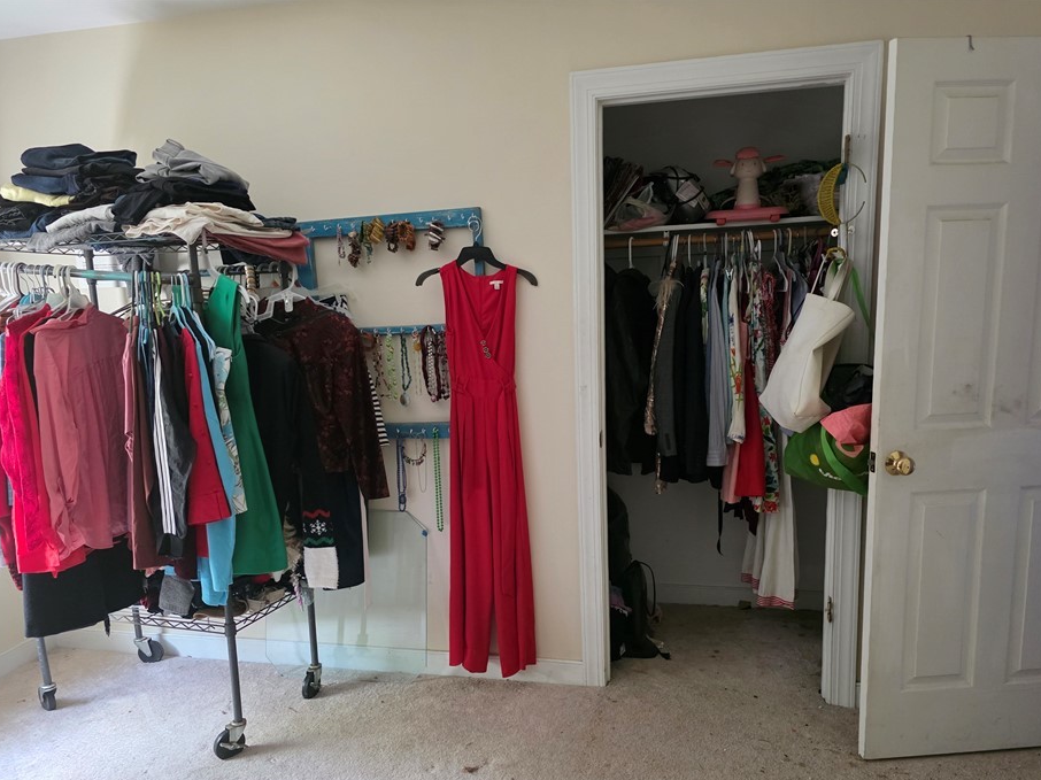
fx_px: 782
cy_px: 439
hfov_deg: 67.3
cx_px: 523
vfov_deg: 52.9
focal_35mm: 26
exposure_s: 1/60
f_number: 1.7
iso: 1250
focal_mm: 6.3
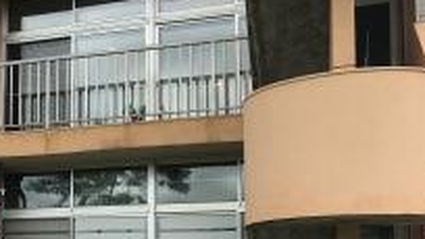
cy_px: 241
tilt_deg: +4.5
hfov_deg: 28.8
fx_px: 755
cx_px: -27
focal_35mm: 67
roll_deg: -1.5
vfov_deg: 17.6
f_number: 1.8
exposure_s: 1/709
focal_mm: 3.99
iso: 20
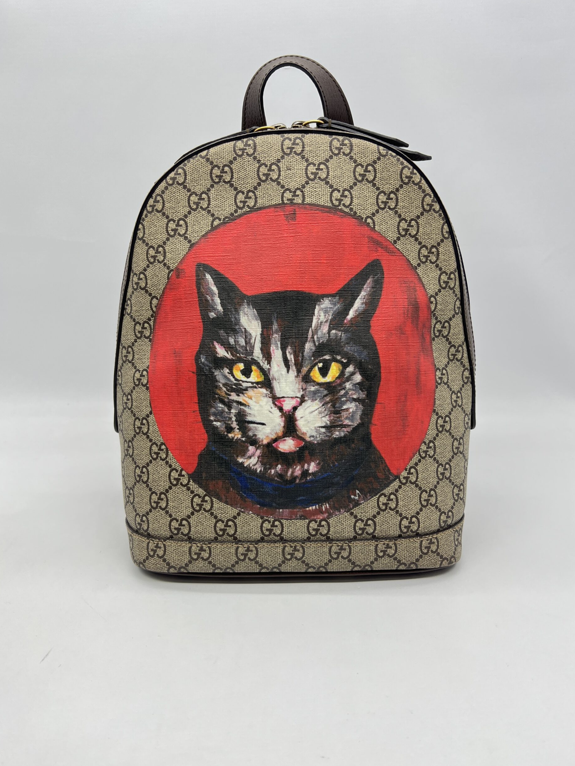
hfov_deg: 51.4
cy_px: 386
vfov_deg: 65.3
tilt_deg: -16.6
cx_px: 292
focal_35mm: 27
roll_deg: -1.5
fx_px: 598
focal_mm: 5.7
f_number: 1.5
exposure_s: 1/100
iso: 40
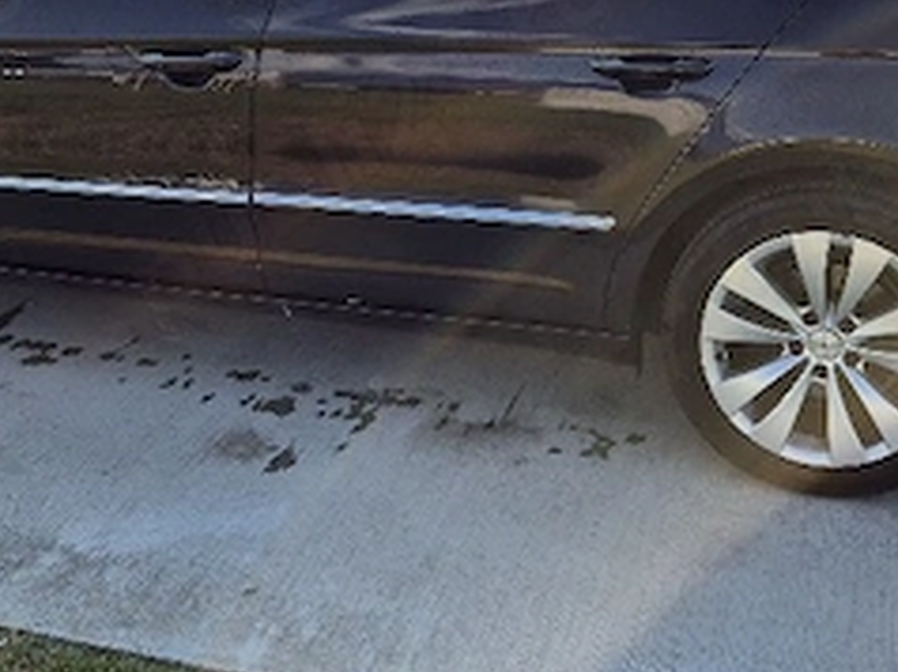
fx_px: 1503
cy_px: 155
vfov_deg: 24.9
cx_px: 521
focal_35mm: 58
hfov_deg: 33.2
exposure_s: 1/2000
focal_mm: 5.4
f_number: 1.8
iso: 25
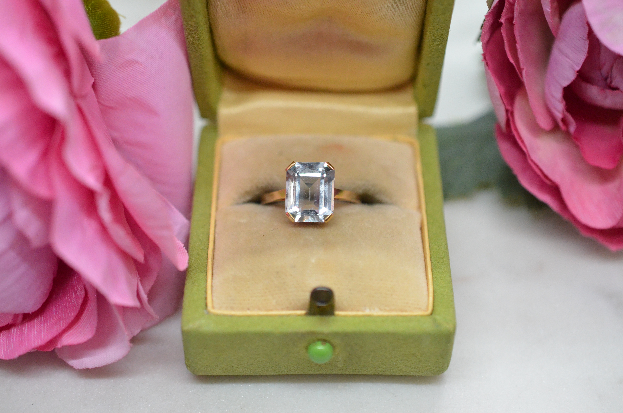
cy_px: 206
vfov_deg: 22.5
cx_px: 312
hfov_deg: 33.5
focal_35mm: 60
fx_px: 1036
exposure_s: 1/2000
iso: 3200
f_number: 4
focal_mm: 40
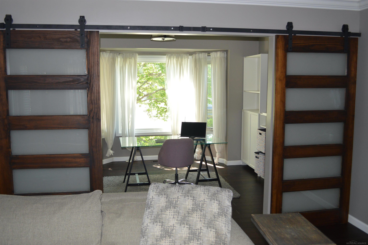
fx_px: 337
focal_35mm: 33
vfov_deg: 39.9
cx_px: 184
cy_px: 122
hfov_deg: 57.3
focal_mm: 22
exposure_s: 1/60
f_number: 4
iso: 450
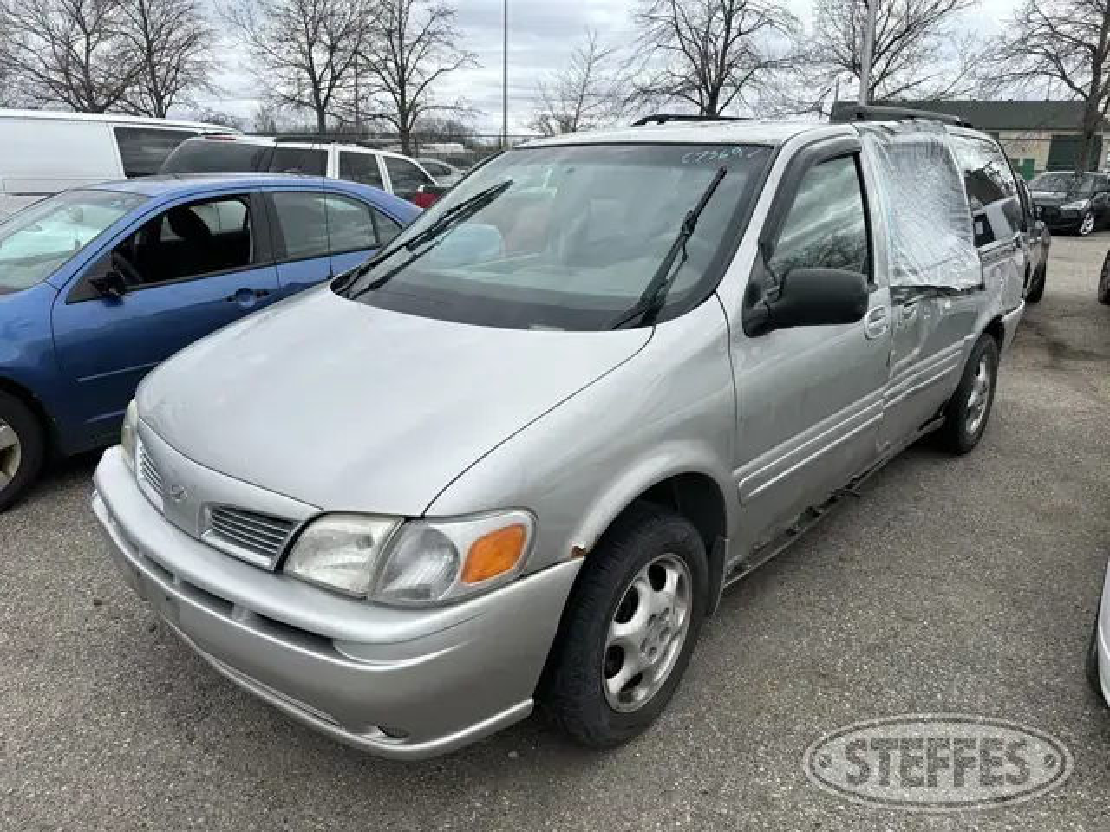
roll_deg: +1.1
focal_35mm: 24
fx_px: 770
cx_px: 555
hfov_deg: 71.6
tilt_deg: -16.8
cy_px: 416
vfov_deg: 56.8
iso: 80
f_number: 1.78
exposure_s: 1/3717
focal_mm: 6.86
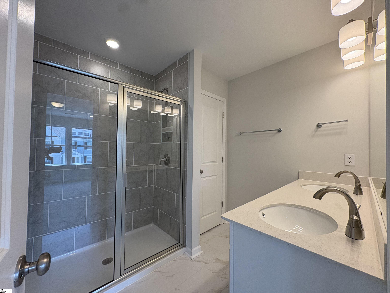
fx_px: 158
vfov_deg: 85.7
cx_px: 195
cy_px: 146
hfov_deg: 102.1
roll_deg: +0.1
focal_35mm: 14
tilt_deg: +1.3
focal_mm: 2.22
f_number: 2.2
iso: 80
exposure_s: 1/120
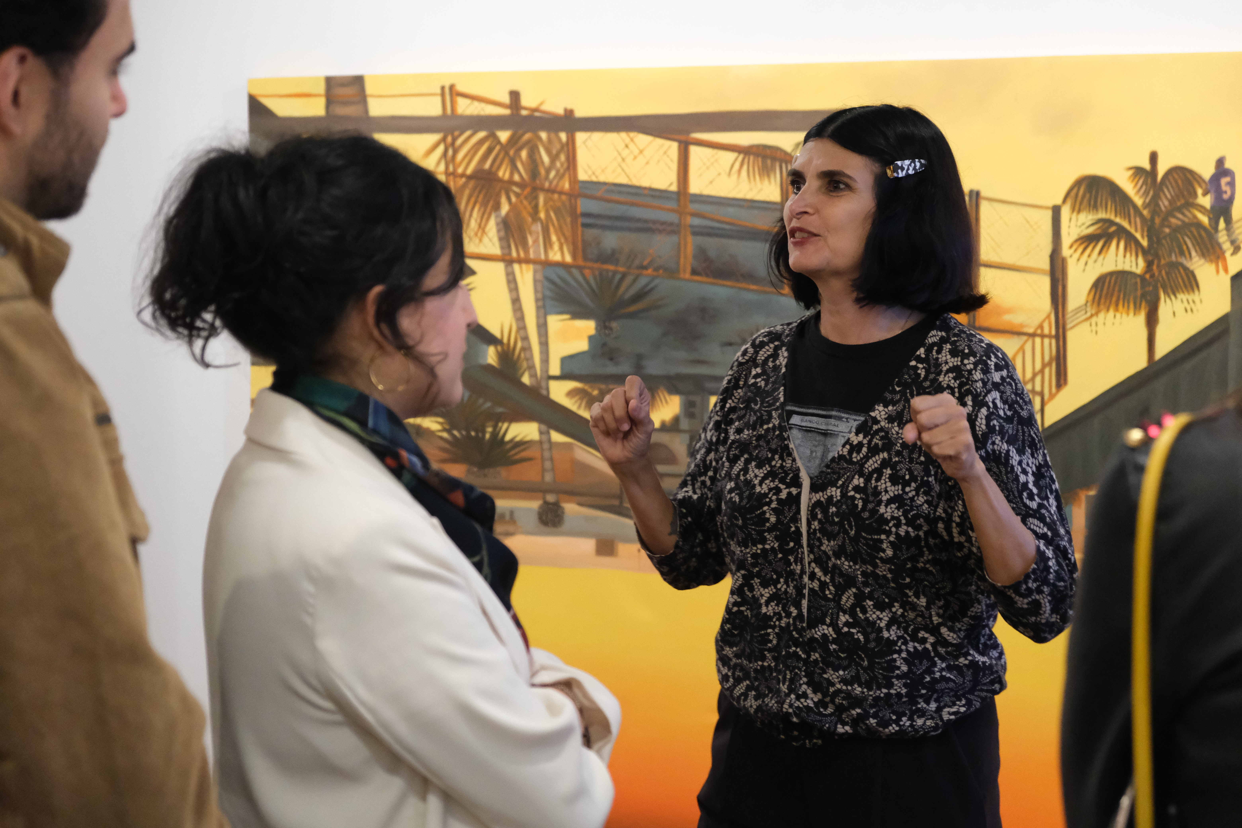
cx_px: 621
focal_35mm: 73
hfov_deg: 27.7
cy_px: 414
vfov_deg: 18.7
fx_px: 2518
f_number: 4
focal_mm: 48.4
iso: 6400
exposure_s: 1/125
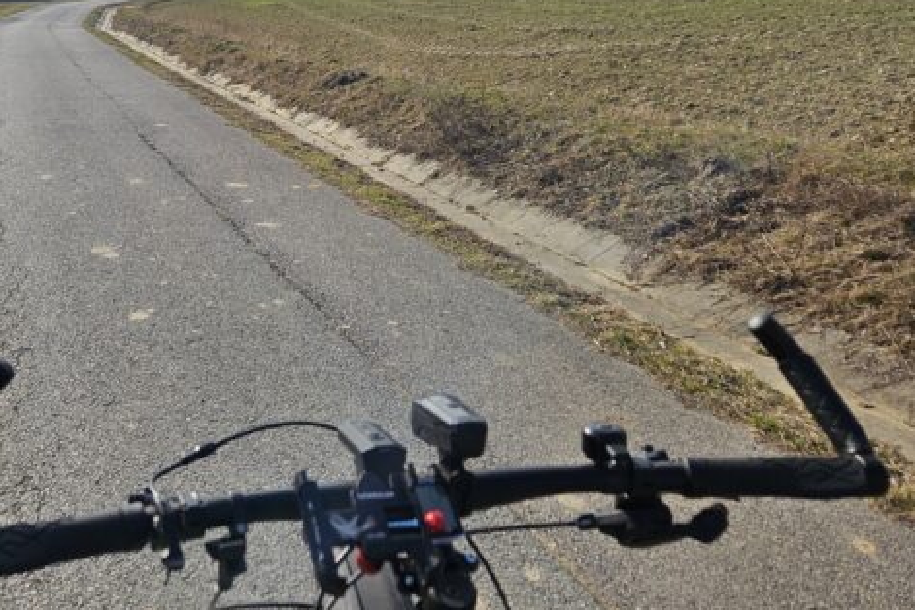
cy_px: 128
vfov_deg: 33.3
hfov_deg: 48.4
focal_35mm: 39
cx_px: 278
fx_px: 991
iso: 25
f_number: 1.8
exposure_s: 1/2913
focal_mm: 5.4
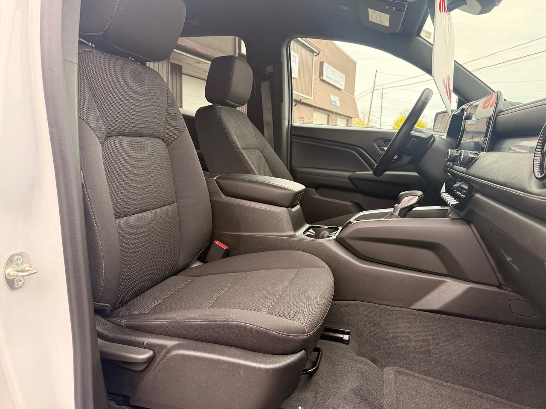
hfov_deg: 71.6
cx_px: 273
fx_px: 379
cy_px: 204
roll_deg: -2.3
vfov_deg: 56.8
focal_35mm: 24
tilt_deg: -8.5
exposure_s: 1/243
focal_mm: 6.76
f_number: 1.78
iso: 125
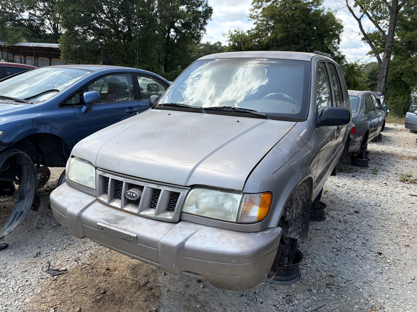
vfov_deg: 53.1
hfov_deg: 67.3
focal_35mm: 26
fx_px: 313
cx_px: 208
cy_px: 156
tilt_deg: -11.3
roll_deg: -5.1
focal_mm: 5.96
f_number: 1.6
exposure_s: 1/1420
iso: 50
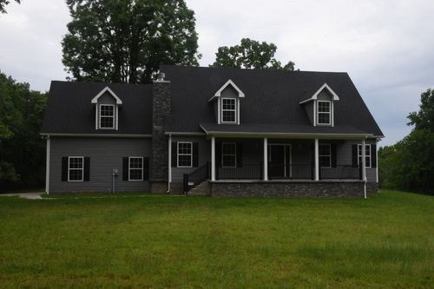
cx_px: 217
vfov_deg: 33.4
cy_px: 144
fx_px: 482
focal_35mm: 40
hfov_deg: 48.5
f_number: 22
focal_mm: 27
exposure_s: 1/125
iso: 640
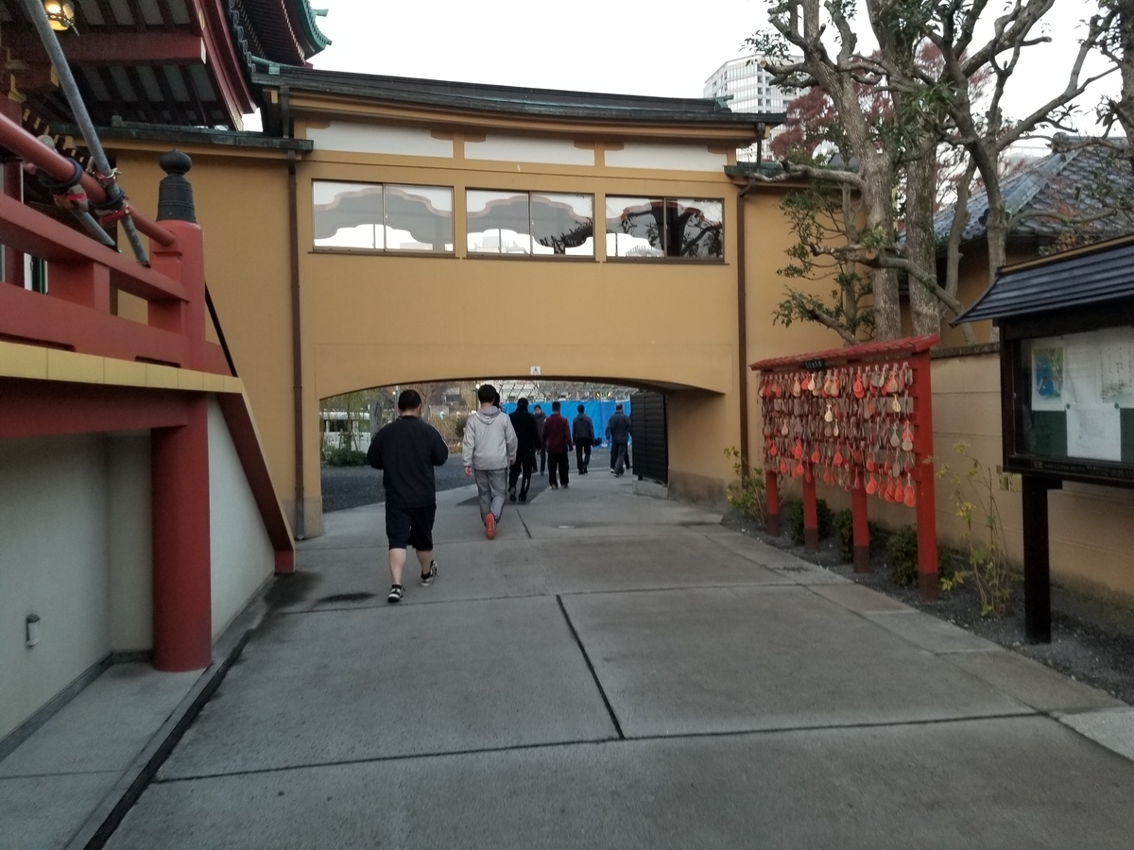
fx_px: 852
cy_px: 425
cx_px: 567
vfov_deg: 53.1
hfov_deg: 67.3
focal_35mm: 26
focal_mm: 4.25
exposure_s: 1/120
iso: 100
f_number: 1.7
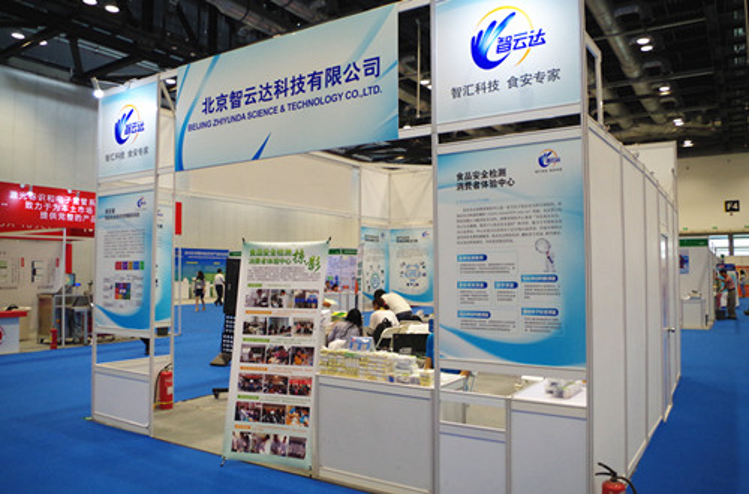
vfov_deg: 47.6
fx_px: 560
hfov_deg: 67.5
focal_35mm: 27
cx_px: 374
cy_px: 247
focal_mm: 18
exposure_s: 1/80
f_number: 4
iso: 1600
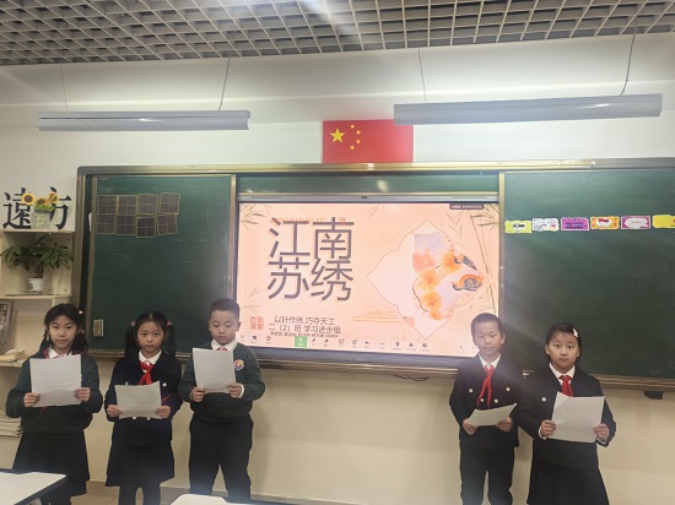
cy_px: 252
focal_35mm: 27
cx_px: 338
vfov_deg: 51.3
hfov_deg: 65.3
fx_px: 526
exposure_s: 1/100
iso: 64
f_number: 1.9
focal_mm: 5.52
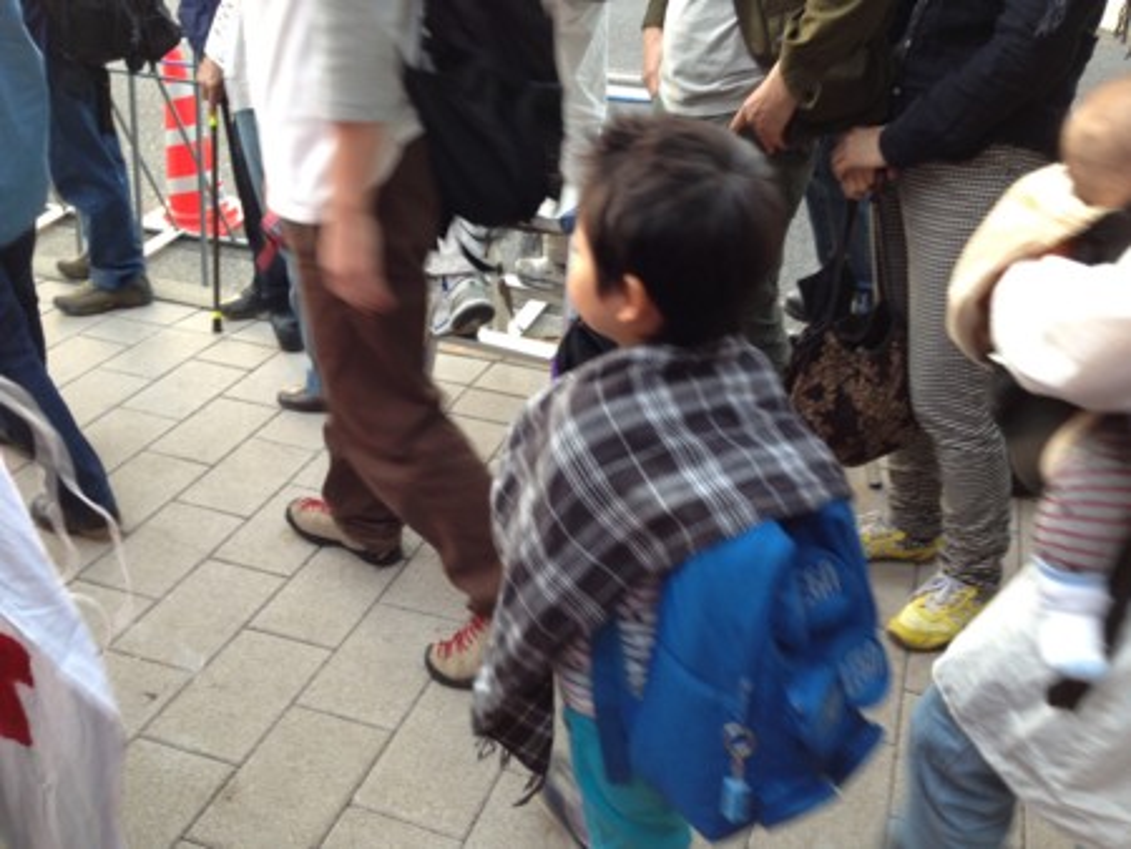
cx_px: 566
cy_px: 424
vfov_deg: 43.0
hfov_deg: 55.3
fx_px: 1079
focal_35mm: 33
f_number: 2.4
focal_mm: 4.13
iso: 50
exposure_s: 1/24
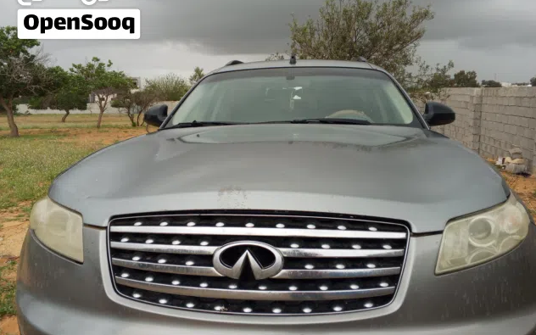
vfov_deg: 43.1
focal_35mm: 29
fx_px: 424
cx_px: 268
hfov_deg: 64.6
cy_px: 161
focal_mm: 4.19
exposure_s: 1/110
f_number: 1.6
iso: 102
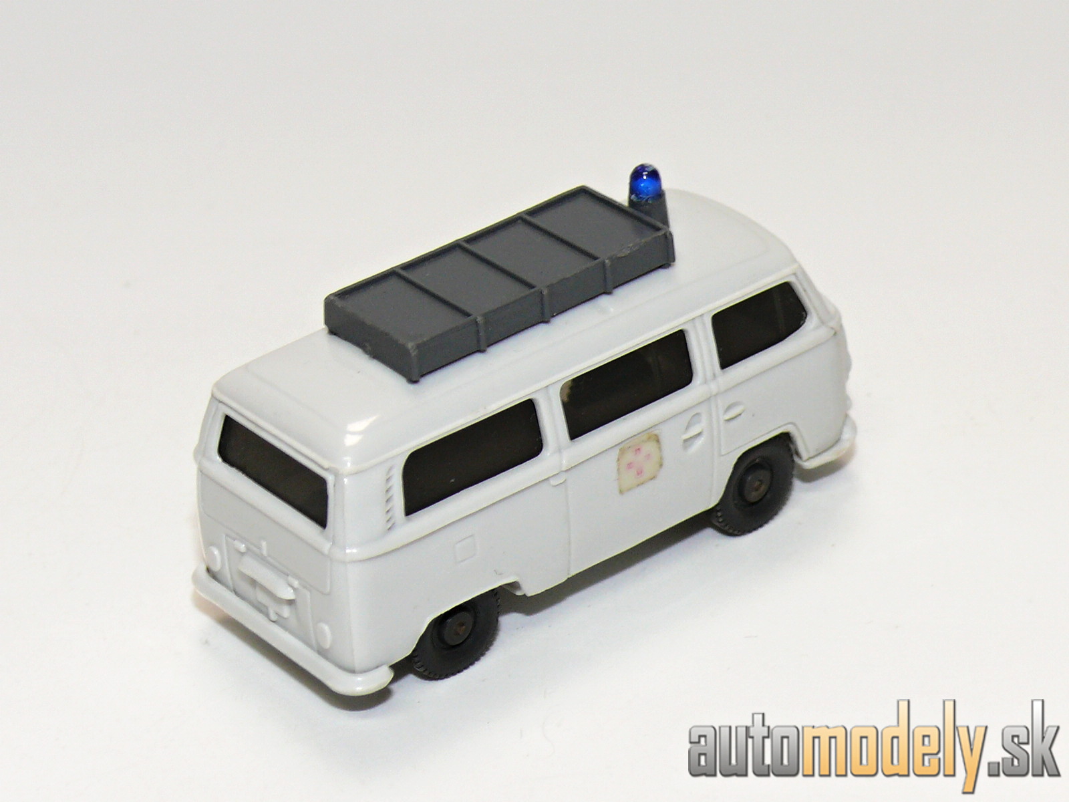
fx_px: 3860
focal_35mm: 125
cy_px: 401
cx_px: 534
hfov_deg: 15.8
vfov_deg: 11.9
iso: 100
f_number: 4
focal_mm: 14.8
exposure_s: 1/30
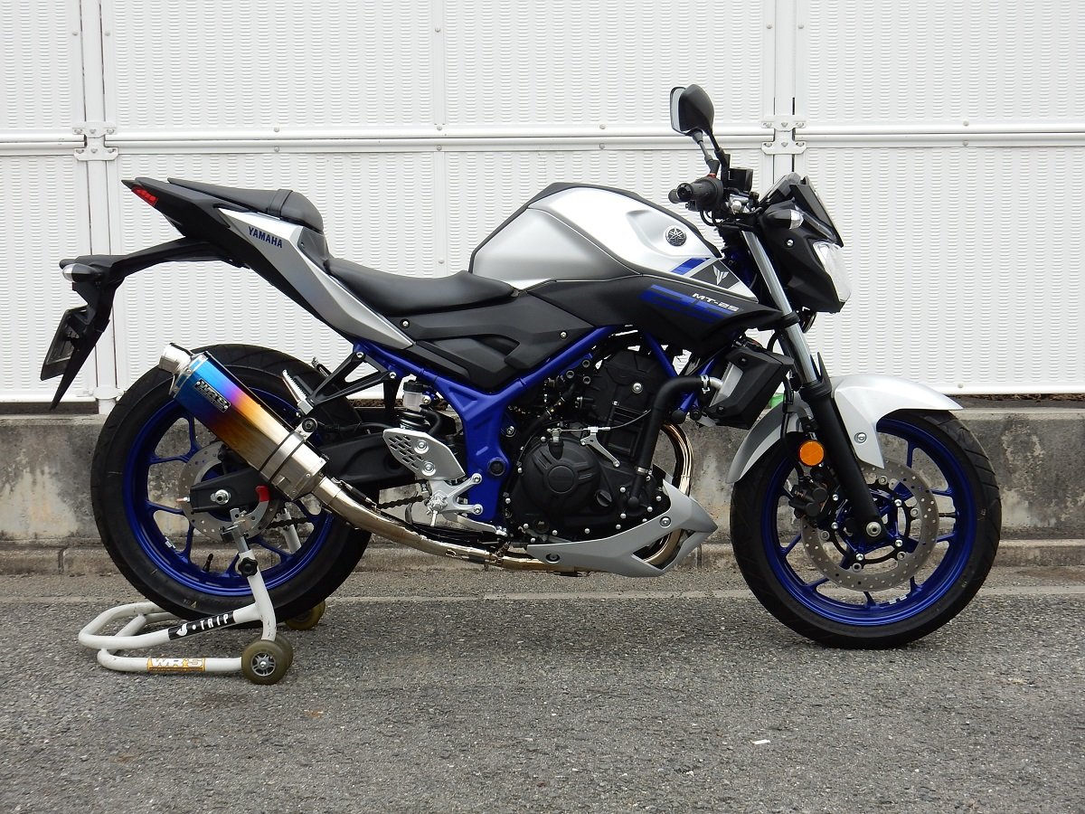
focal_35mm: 51
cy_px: 407
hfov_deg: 37.5
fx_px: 1599
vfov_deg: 28.6
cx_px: 542
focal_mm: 9
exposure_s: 1/200
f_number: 4.5
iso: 125
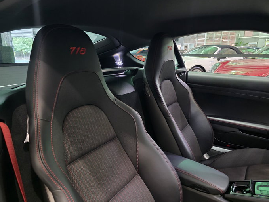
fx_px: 202
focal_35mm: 26
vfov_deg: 53.0
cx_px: 136
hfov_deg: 67.3
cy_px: 109
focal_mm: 6.3
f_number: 1.7
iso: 1600
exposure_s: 1/30
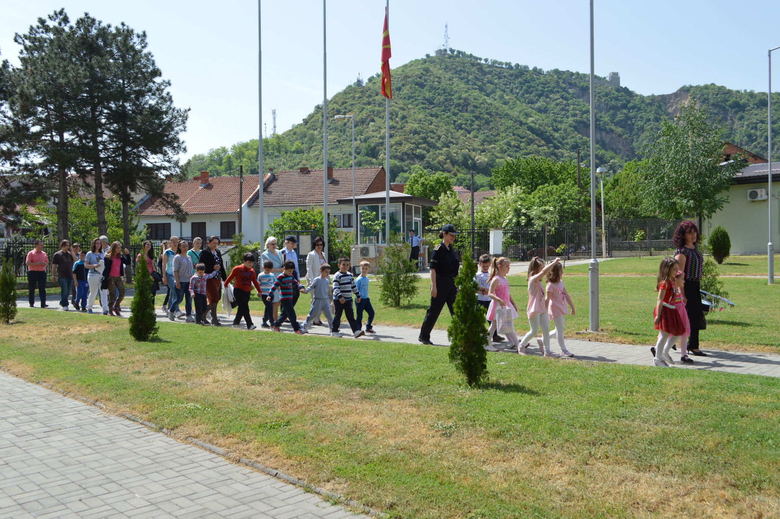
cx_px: 390
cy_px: 260
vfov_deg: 39.9
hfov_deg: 57.3
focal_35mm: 33
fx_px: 714
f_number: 8
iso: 100
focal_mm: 22
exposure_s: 1/250
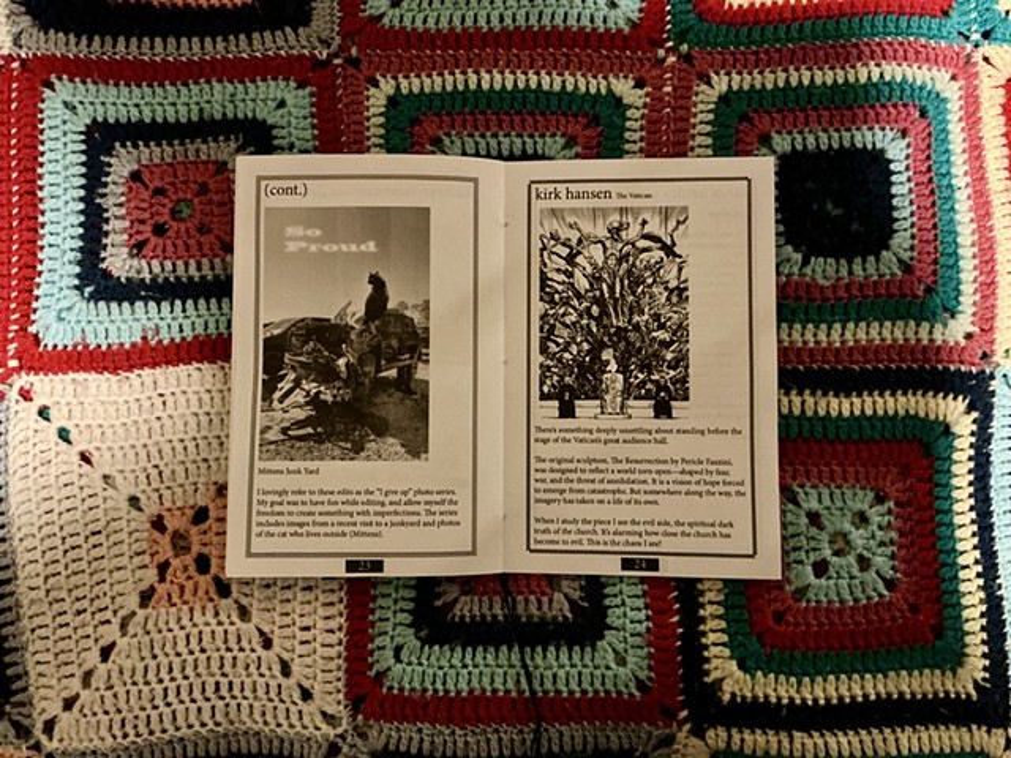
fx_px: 847
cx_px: 506
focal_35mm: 29
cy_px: 379
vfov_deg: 48.2
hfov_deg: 61.7
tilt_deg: -87.5
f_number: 1.8
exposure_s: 1/17
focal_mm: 3
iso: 500
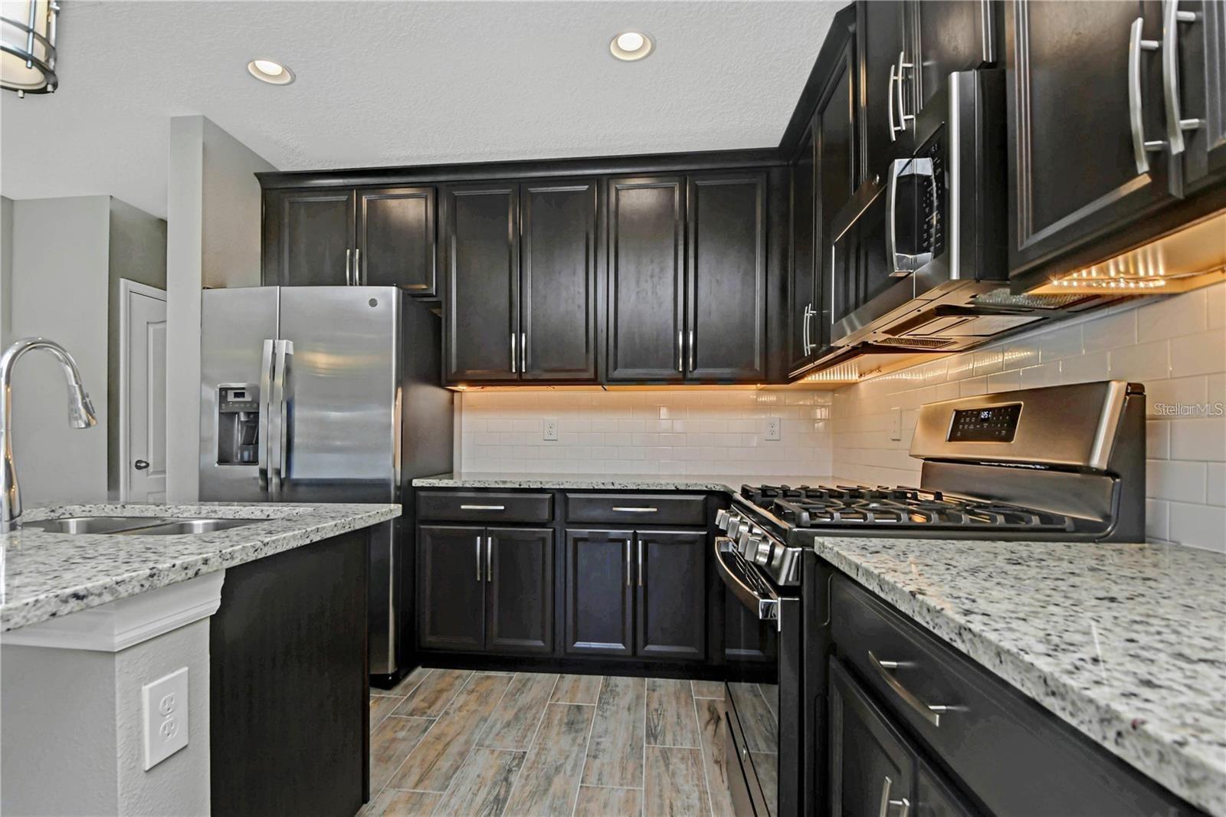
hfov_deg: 100.4
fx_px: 511
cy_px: 408
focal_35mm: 15
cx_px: 613
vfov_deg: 77.3
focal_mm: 10
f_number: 6.3
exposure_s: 1/100
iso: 100
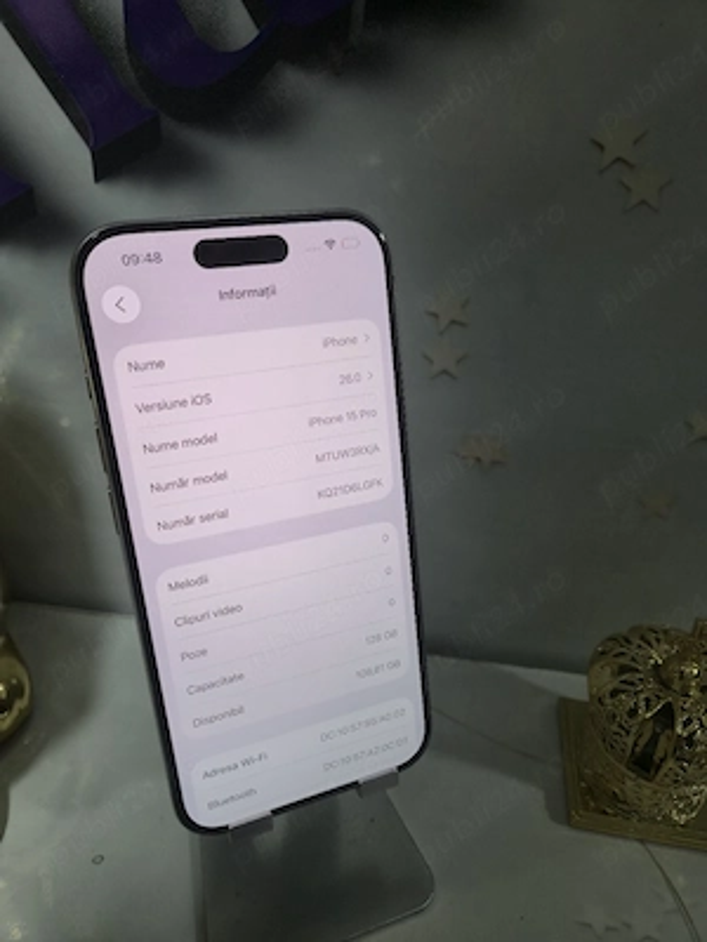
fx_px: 626
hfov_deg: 58.9
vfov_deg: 73.9
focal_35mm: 23
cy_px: 471
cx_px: 354
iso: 125
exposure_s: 1/30
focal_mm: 5.4
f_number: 1.8
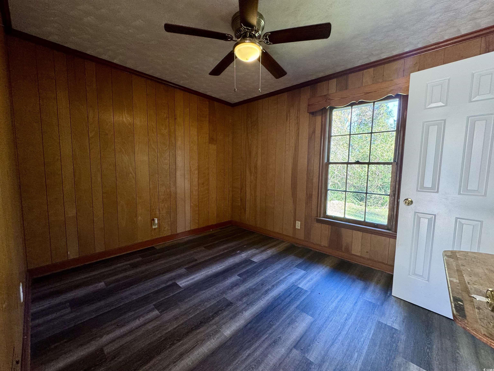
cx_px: 247
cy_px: 186
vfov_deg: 85.7
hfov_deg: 102.1
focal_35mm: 14
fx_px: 200
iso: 160
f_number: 2.2
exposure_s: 1/99
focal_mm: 2.22
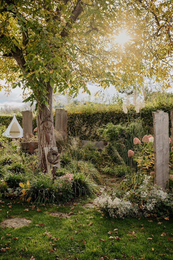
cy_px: 130
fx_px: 274
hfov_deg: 35.0
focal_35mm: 38
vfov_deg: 50.7
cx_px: 86
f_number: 3.5
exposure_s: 1/200
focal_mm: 38
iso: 125
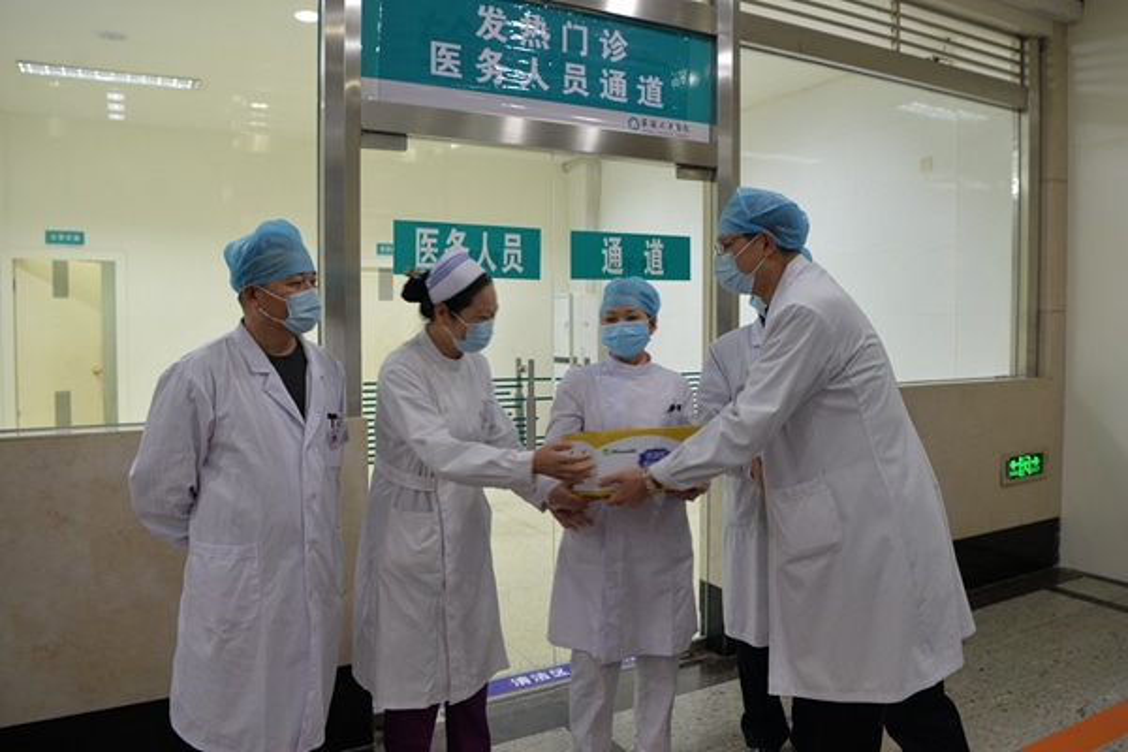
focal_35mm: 24
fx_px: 752
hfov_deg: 73.7
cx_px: 564
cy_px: 376
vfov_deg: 53.1
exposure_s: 1/50
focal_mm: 24
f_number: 3.5
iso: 800
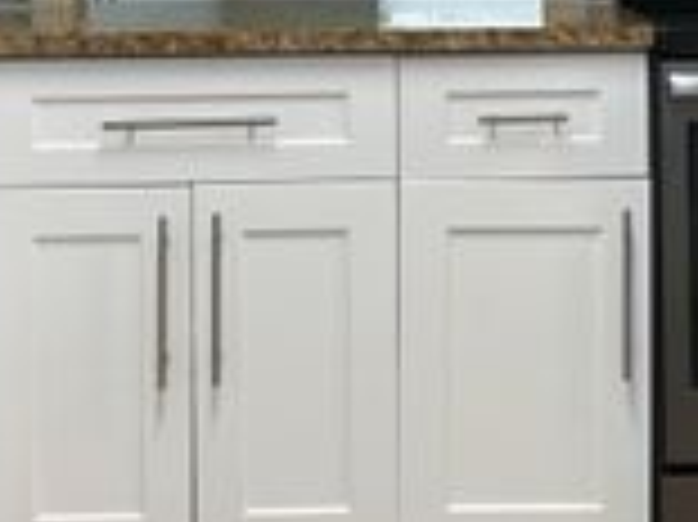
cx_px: 509
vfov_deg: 17.0
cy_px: -47
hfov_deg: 23.1
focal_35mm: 84
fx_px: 1692
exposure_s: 1/120
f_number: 1.5
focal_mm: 5.7
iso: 100
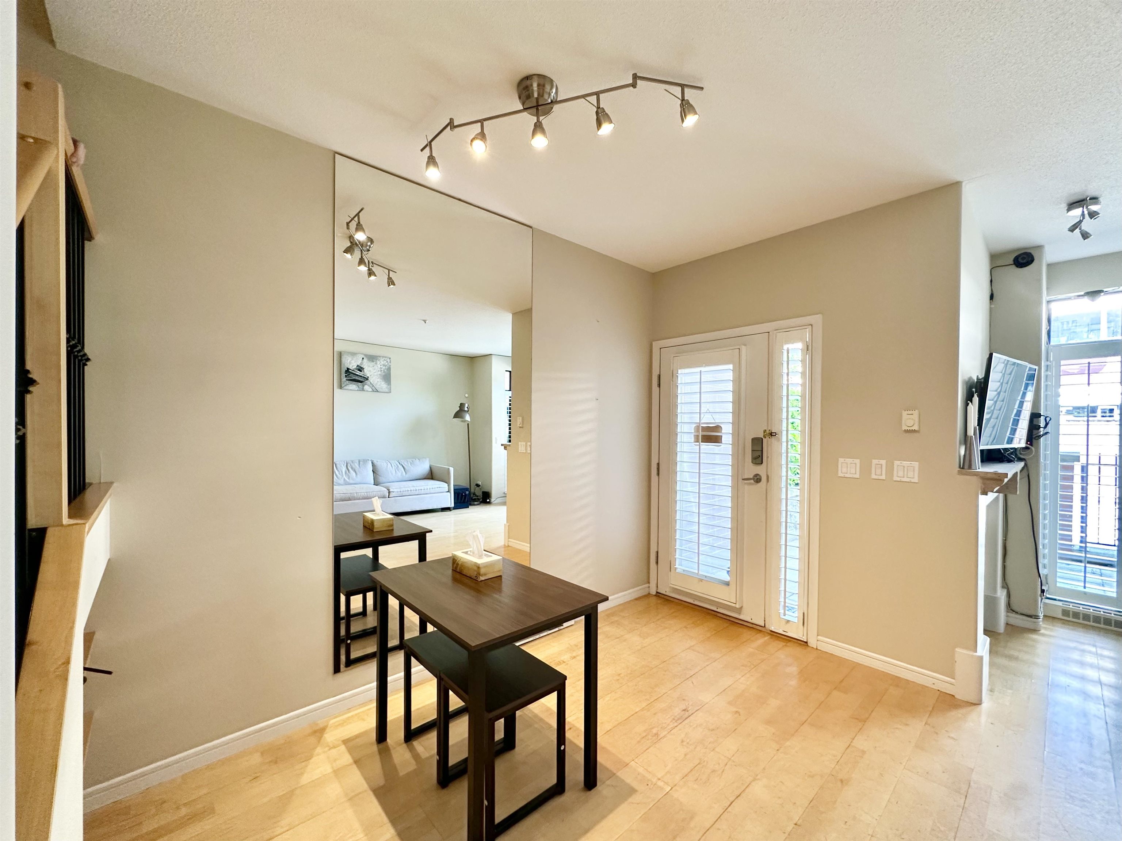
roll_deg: +0.8
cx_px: 561
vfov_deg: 85.7
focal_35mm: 14
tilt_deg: +0.9
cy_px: 420
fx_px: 454
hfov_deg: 102.1
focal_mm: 2.22
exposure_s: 1/60
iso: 200
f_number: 2.2
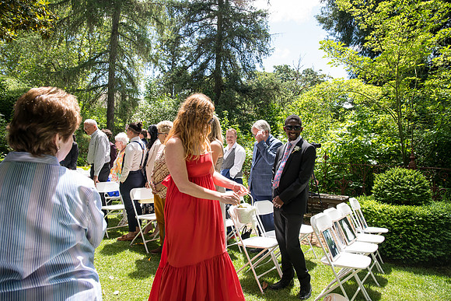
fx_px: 301
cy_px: 150
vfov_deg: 53.2
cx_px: 226
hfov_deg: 73.7
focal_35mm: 24
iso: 400
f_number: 5
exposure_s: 1/400
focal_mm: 24
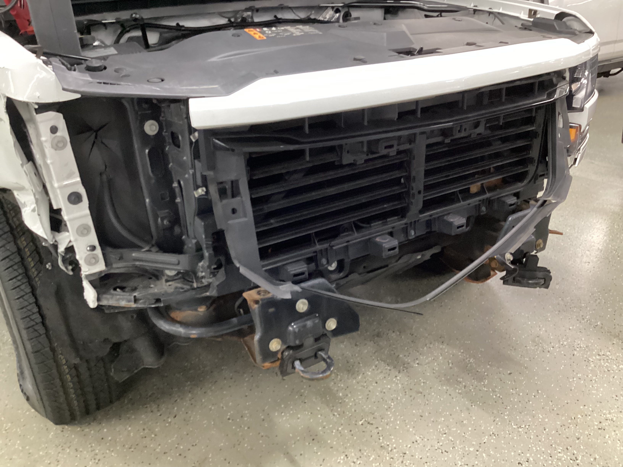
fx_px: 558
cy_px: 234
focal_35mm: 31
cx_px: 312
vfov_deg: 45.4
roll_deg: +2.1
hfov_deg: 58.4
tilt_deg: -25.8
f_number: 2.4
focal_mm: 3.3
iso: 400
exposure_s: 1/25
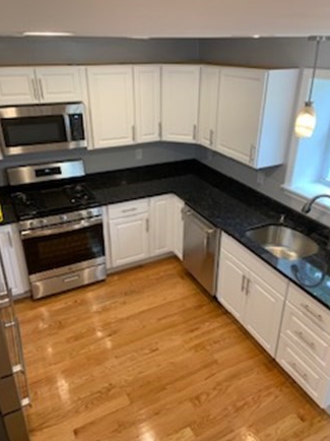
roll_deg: -0.3
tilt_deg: -23.1
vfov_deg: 65.3
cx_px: 169
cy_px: 215
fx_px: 344
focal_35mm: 27
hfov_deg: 51.3
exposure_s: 1/60
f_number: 1.8
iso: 80
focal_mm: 4.25
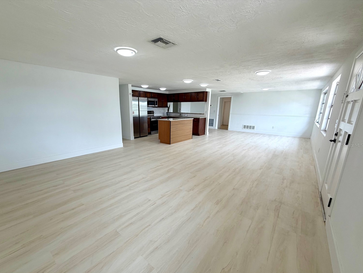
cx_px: 170
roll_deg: -0.7
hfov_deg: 98.0
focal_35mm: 15
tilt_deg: -13.6
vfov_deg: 81.7
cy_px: 145
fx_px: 157
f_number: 2.2
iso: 50
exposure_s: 1/120
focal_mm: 2.22
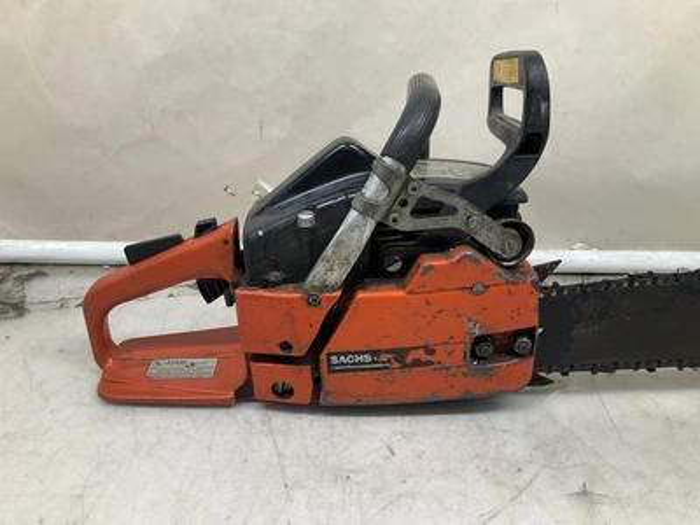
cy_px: 262
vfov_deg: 48.2
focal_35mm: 29
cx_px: 350
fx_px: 586
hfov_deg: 61.7
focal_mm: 3
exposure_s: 1/120
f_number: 1.8
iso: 50
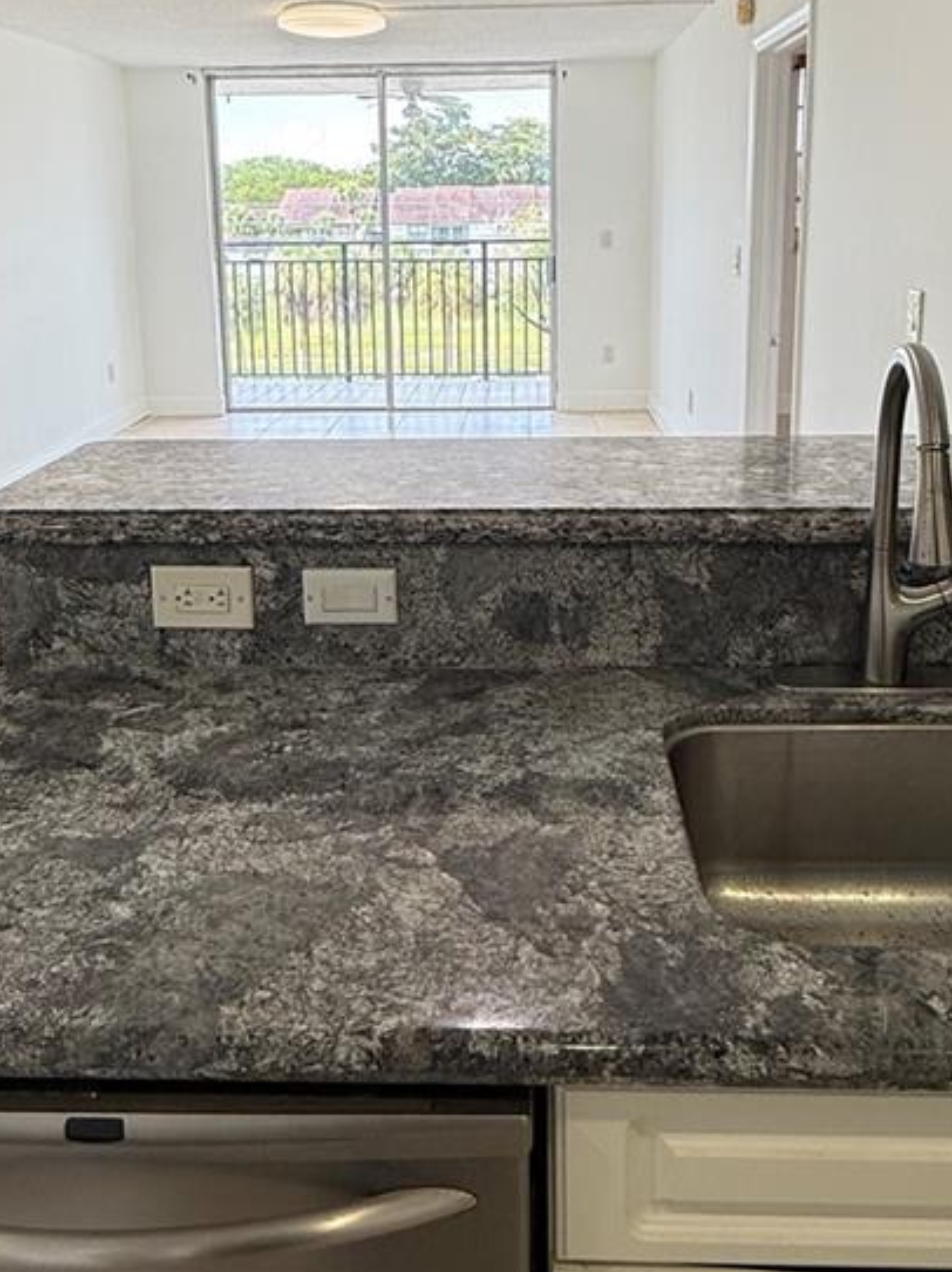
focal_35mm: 31
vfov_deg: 57.1
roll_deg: +0.3
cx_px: 481
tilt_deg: -10.0
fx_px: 1138
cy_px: 425
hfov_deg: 45.4
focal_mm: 2.22
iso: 100
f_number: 2.2
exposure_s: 1/120
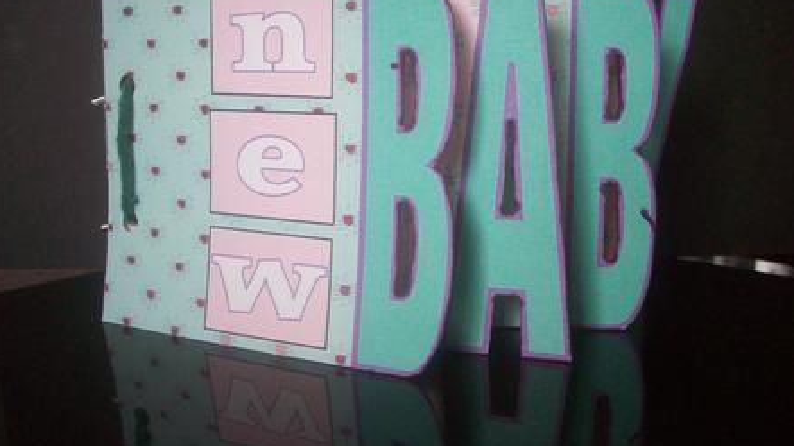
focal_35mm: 41
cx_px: 393
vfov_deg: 29.0
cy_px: 197
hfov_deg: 49.4
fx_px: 863
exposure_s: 1/63.2
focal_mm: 6.2
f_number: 2.8
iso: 160
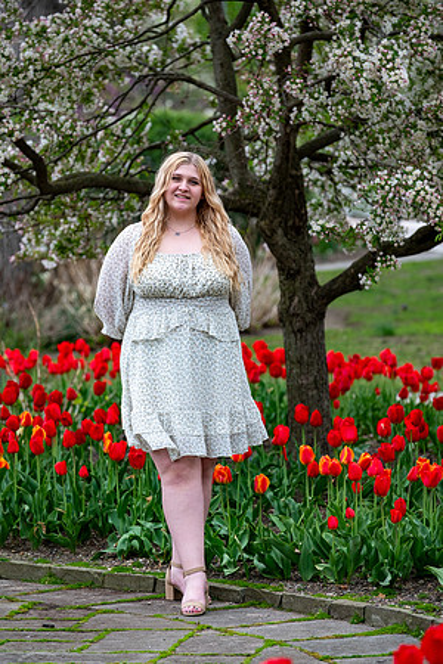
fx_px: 3433
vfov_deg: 11.1
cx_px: 222
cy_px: 332
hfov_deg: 7.4
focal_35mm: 186
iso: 250
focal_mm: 124.3
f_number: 4
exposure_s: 1/400
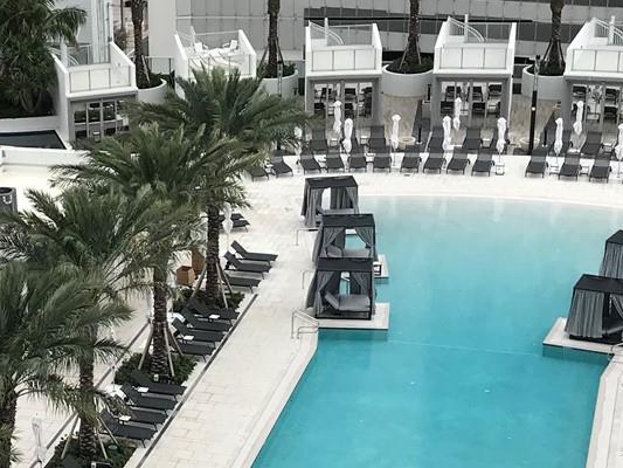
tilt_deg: -23.4
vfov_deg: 17.5
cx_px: -28
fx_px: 1512
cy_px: 345
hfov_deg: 22.2
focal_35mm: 84
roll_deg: +4.5
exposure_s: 1/1088
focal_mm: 3.99
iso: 20
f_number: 1.8
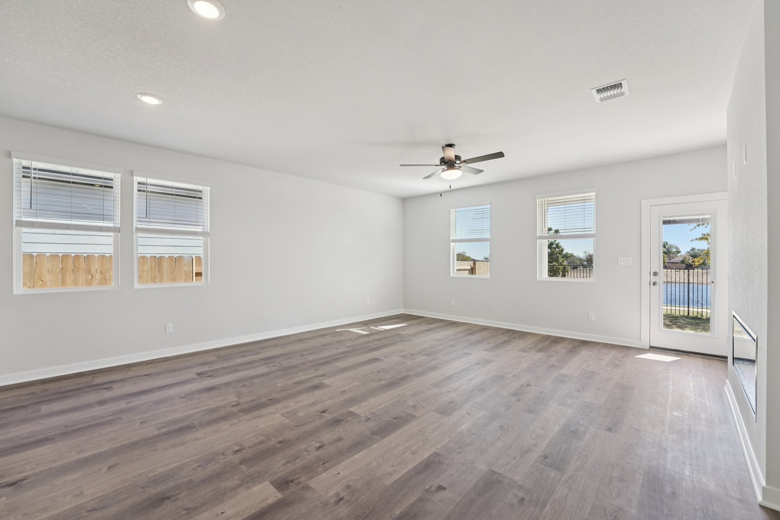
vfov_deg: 81.2
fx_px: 303
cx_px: 390
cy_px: 260
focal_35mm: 14
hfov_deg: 104.3
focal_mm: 14
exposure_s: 1/50
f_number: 8
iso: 400
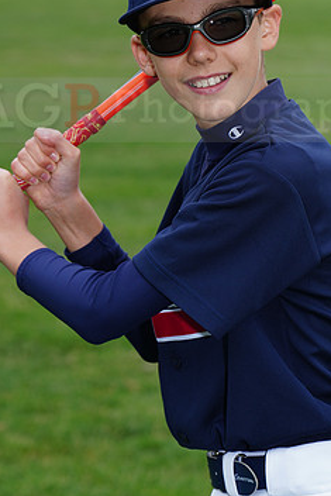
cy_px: 97
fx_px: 3995
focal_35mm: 290
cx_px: 213
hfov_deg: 4.7
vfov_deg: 7.1
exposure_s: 1/200
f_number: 9
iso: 200
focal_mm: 176
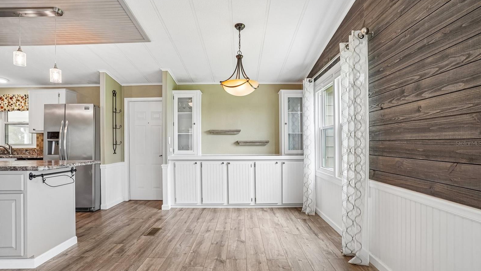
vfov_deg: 58.3
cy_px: 143
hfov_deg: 89.6
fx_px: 242
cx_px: 240
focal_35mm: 19
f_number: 9
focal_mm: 18
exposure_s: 1/25
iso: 400
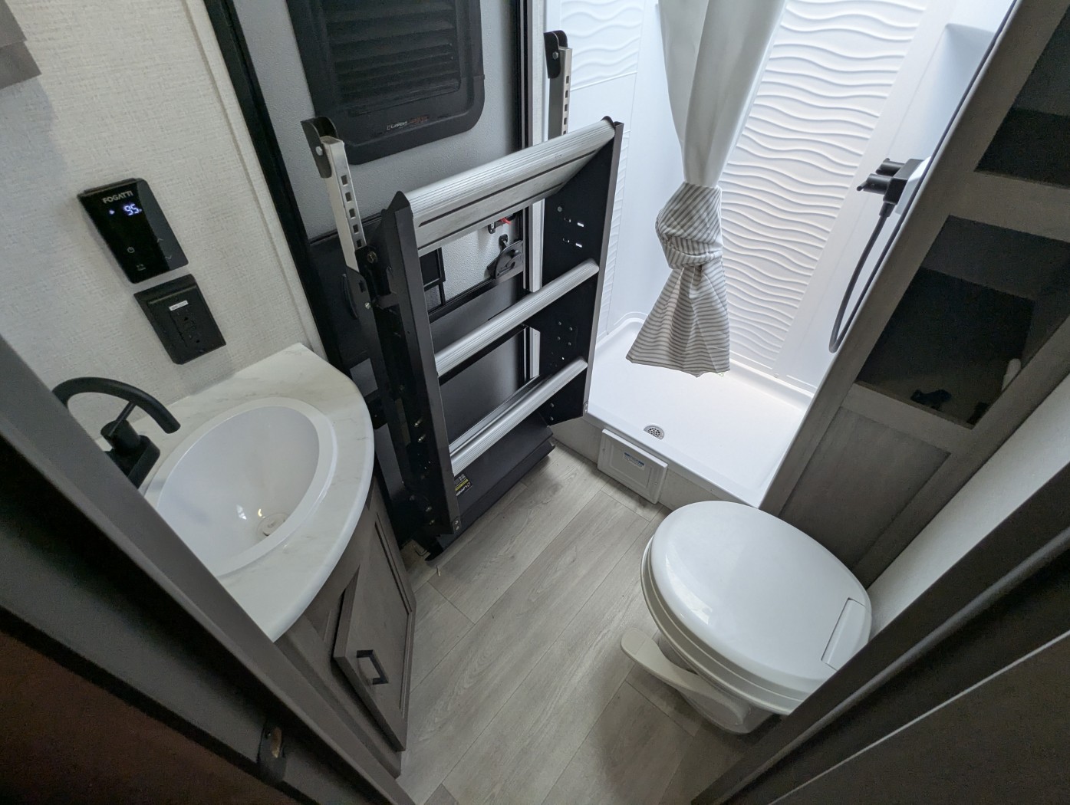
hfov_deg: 94.4
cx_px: 535
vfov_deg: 78.2
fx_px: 495
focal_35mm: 16
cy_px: 402
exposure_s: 1/221
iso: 174
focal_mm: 2.35
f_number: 2.2
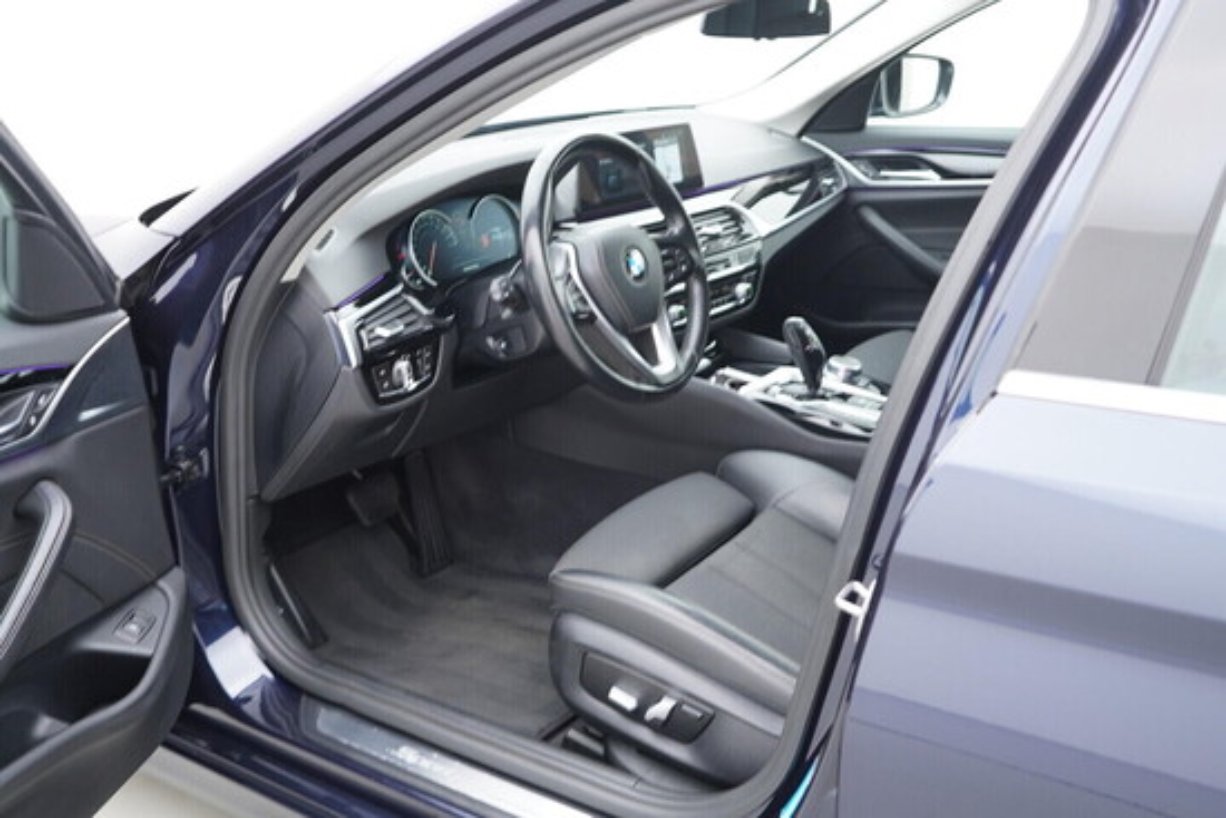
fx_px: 1226
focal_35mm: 36
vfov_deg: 36.9
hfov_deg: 53.1
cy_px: 409
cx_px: 613
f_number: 2.8
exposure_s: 1/40
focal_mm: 24
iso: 320
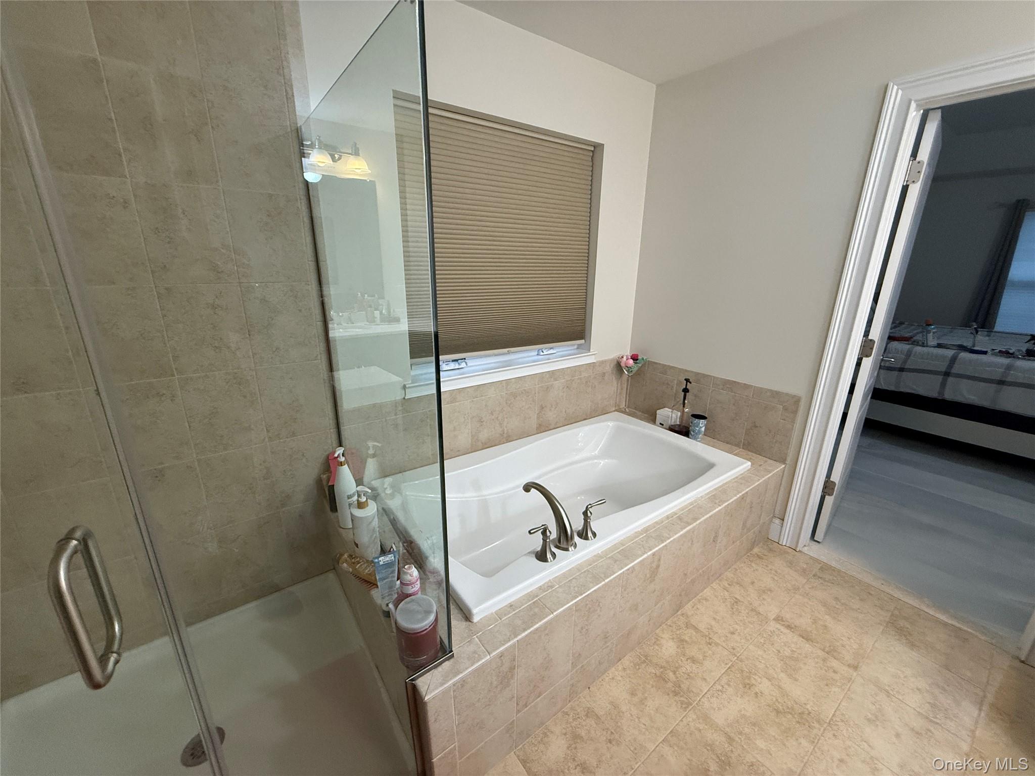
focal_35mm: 14
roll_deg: -1.5
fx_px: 419
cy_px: 388
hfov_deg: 102.1
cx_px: 518
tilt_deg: -17.5
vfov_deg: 85.7
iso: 320
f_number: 2.2
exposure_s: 1/120
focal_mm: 2.22
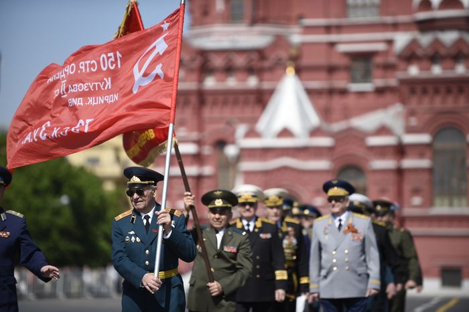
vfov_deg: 6.9
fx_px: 2604
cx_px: 234
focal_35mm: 200
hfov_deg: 10.3
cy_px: 156
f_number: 2.8
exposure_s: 1/2000
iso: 100
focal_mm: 200
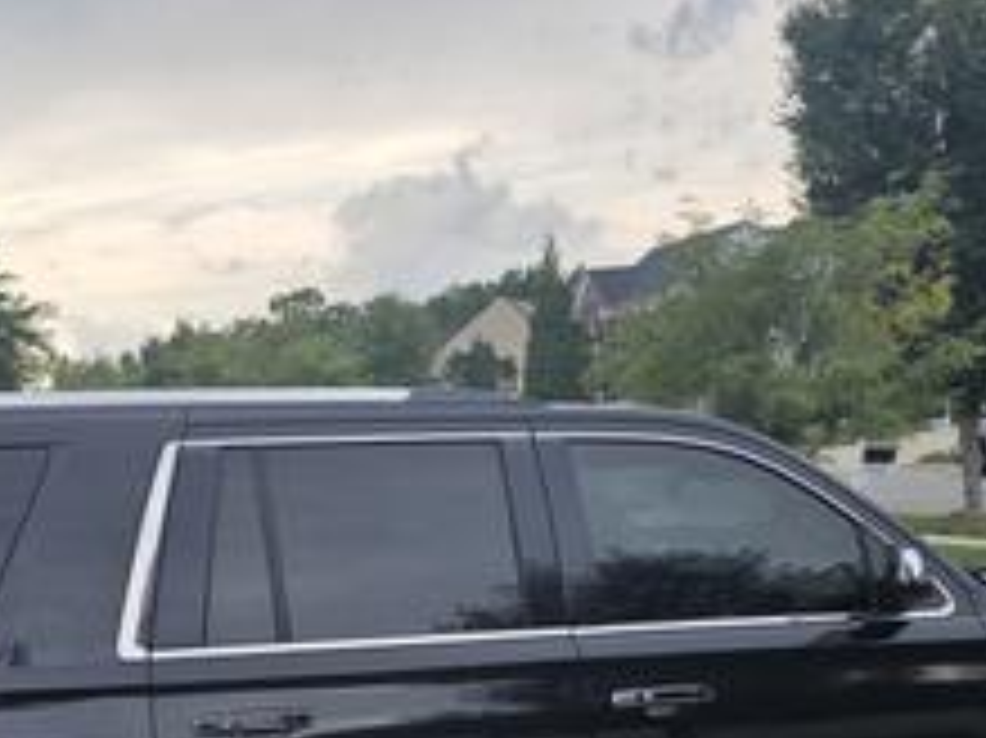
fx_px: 1509
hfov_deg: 36.1
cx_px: 428
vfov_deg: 25.3
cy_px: 832
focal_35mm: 53
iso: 25
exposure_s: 1/359
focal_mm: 6.25
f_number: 1.7
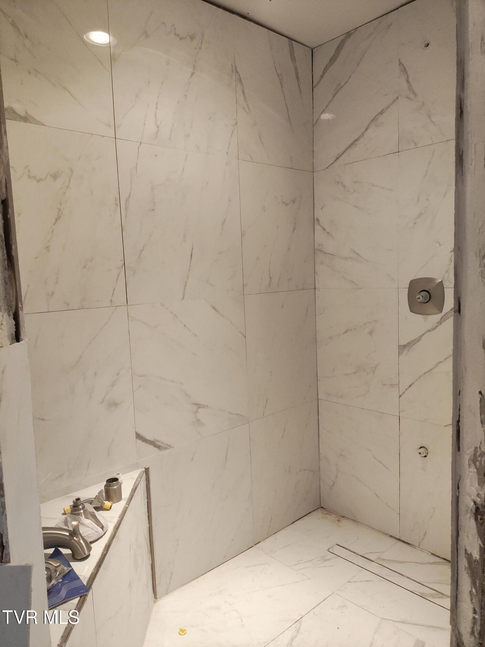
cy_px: 324
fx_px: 467
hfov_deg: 54.9
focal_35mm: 25
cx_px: 242
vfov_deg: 69.4
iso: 925
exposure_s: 1/60
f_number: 1.7
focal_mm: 4.71
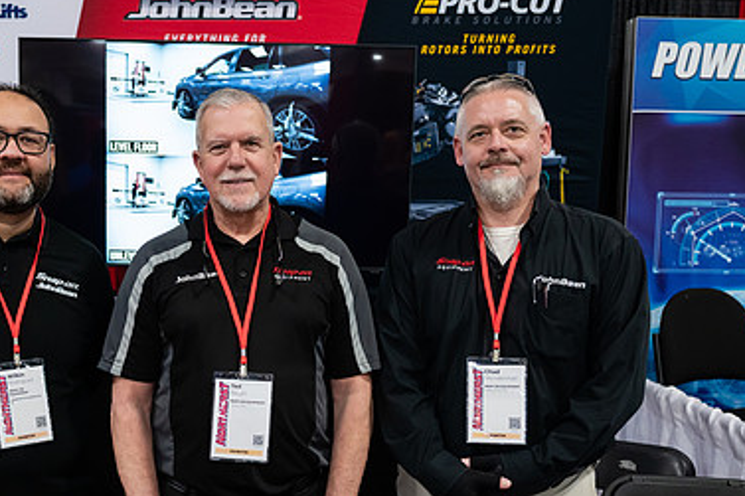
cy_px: 323
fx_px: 993
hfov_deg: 40.5
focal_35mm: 48
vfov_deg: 27.9
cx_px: 233
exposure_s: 1/200
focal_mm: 29.5
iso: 2500
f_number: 3.2
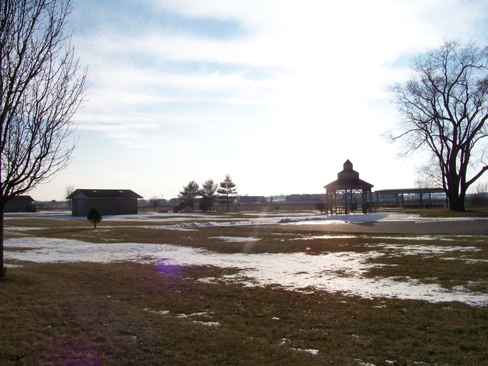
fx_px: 465
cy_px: 183
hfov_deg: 55.4
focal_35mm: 33
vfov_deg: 42.9
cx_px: 244
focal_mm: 5.85
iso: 200
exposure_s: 1/1600
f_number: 5.6
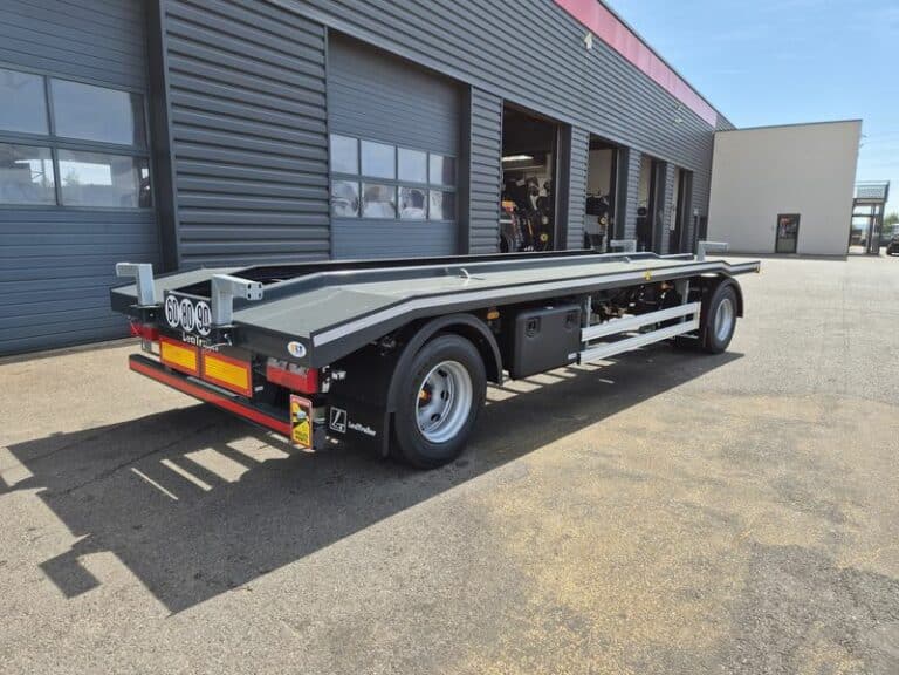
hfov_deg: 73.9
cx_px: 450
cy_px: 338
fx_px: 597
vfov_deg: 58.9
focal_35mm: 23
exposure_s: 1/1320
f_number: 1.8
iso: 25
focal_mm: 5.4
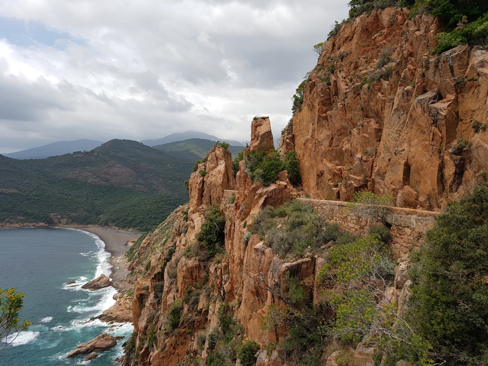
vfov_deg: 53.1
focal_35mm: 26
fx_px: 367
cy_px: 183
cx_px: 244
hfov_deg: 67.3
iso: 50
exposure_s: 1/2384
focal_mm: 4.2
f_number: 1.7
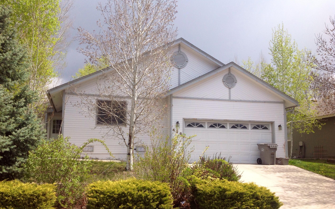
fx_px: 347
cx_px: 165
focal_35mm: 38
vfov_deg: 33.5
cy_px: 121
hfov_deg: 51.5
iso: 50
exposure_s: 1/1592
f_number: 2.4
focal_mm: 4.28
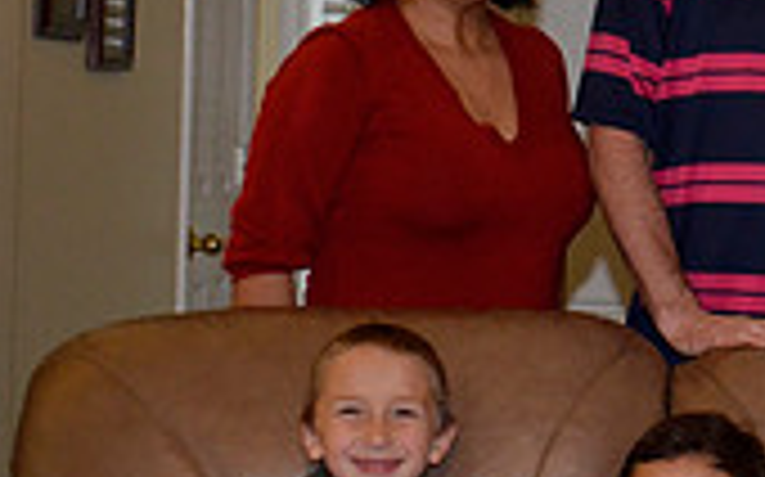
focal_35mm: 156
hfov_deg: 12.8
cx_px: 1084
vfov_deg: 8.4
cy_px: 292
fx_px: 3250
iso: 800
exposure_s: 1/60
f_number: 4.2
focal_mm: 30
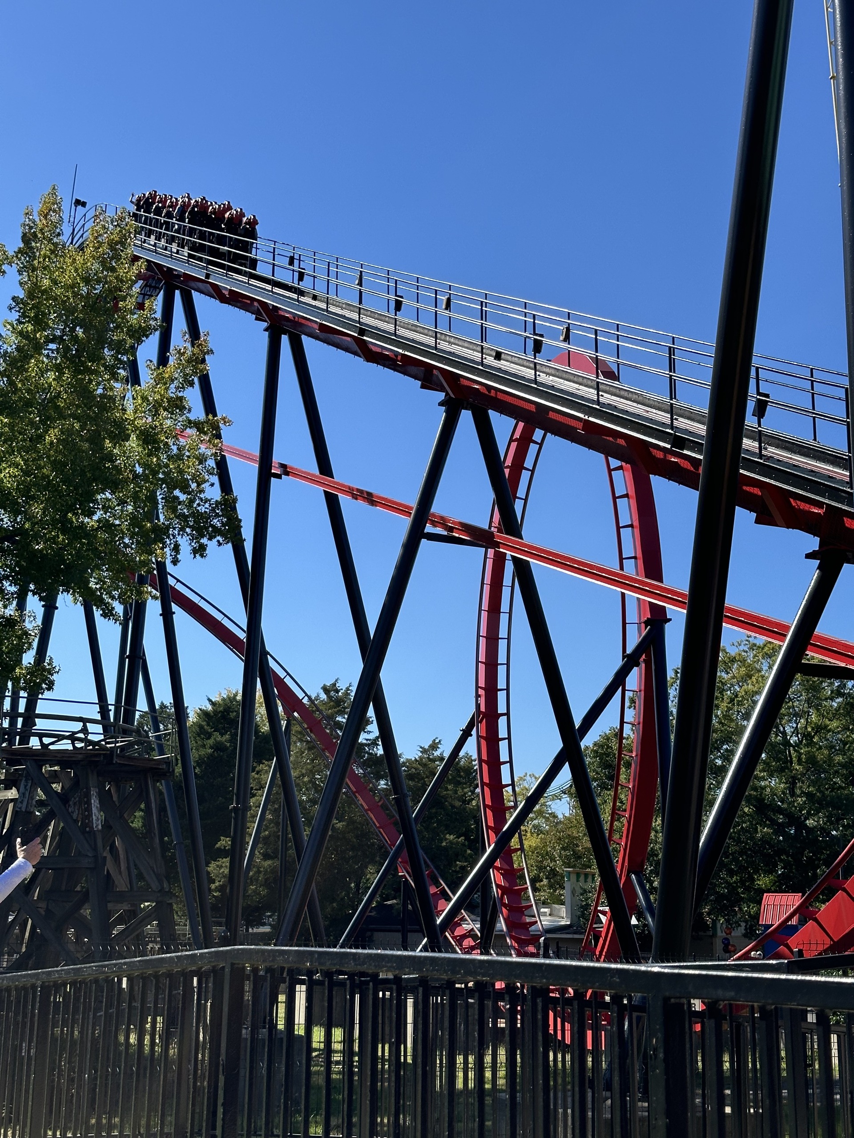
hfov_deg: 30.3
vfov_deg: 39.7
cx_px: 427
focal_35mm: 48
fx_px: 1579
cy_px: 569
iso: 64
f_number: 1.78
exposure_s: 1/3876
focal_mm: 6.86
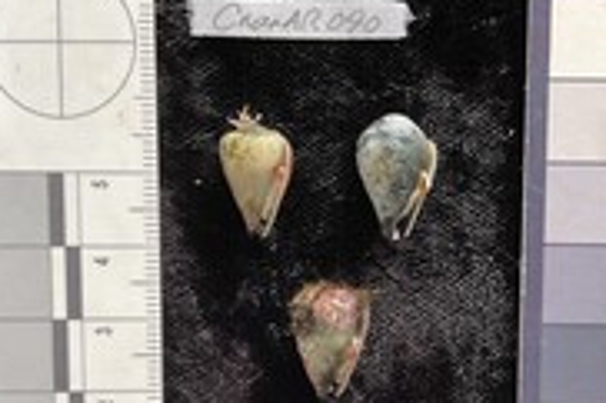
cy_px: 315
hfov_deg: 34.2
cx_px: 406
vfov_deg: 23.0
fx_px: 975
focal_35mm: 58
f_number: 1.8
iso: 125
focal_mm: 3
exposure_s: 1/60
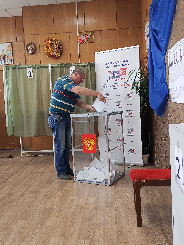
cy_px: 122
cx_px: 92
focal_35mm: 35
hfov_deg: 40.7
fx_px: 248
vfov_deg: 52.6
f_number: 1.8
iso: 200
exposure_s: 1/50
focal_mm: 3.98
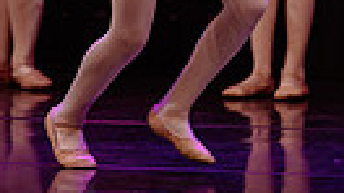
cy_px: -298
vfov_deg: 1.6
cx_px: -78
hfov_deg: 2.9
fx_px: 6690
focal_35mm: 734
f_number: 2.8
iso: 1600
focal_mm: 160
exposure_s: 1/250
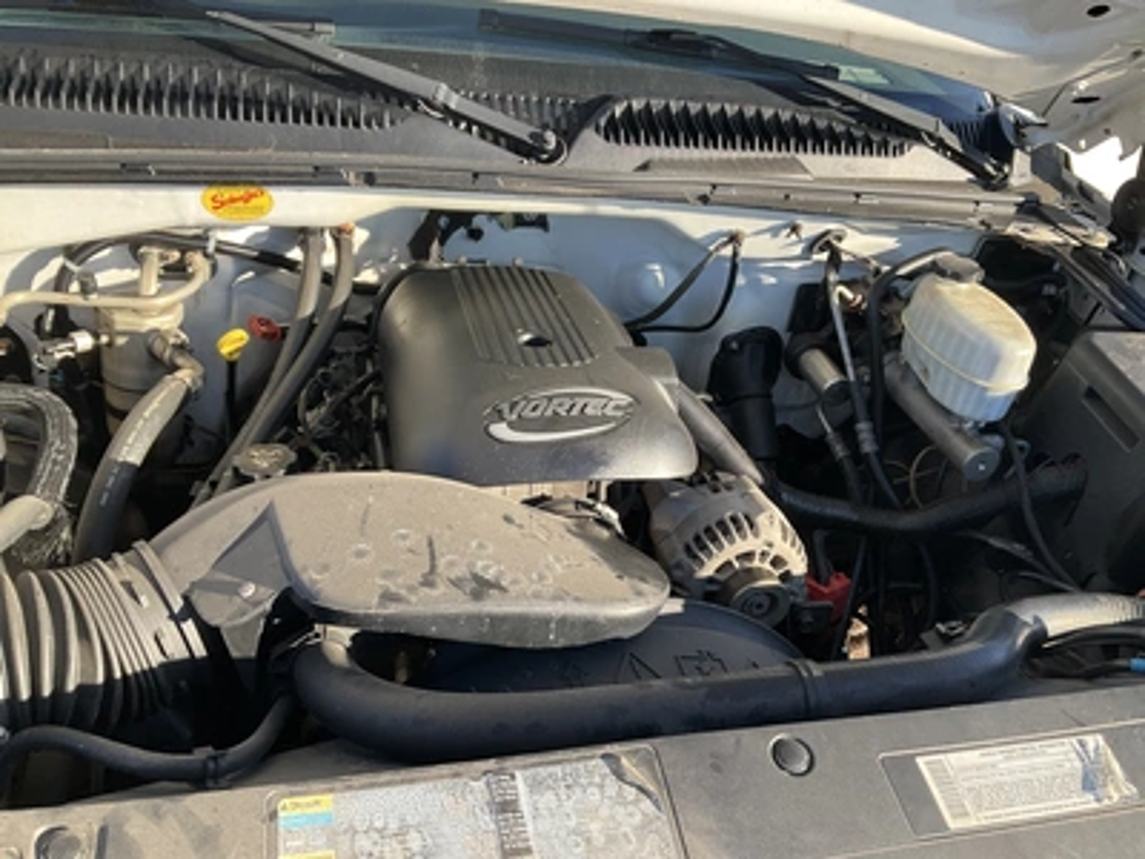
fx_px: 959
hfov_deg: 61.7
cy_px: 430
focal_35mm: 29
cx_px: 572
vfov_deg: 48.2
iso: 25
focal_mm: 3
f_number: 1.8
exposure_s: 1/295
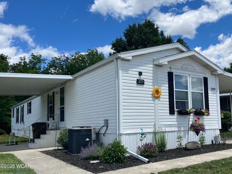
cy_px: 87
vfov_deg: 53.1
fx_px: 174
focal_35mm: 26
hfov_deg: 67.3
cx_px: 116
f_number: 1.6
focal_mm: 5.1
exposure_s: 1/4149
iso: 50
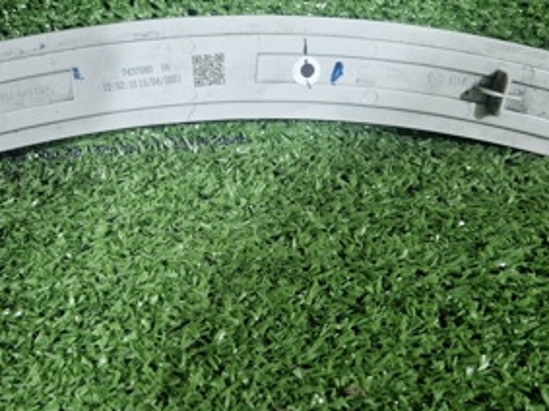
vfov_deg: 27.2
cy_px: 52
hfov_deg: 36.7
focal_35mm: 52
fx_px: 824
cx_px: 213
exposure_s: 1/100
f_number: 1.8
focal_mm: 5.4
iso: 100
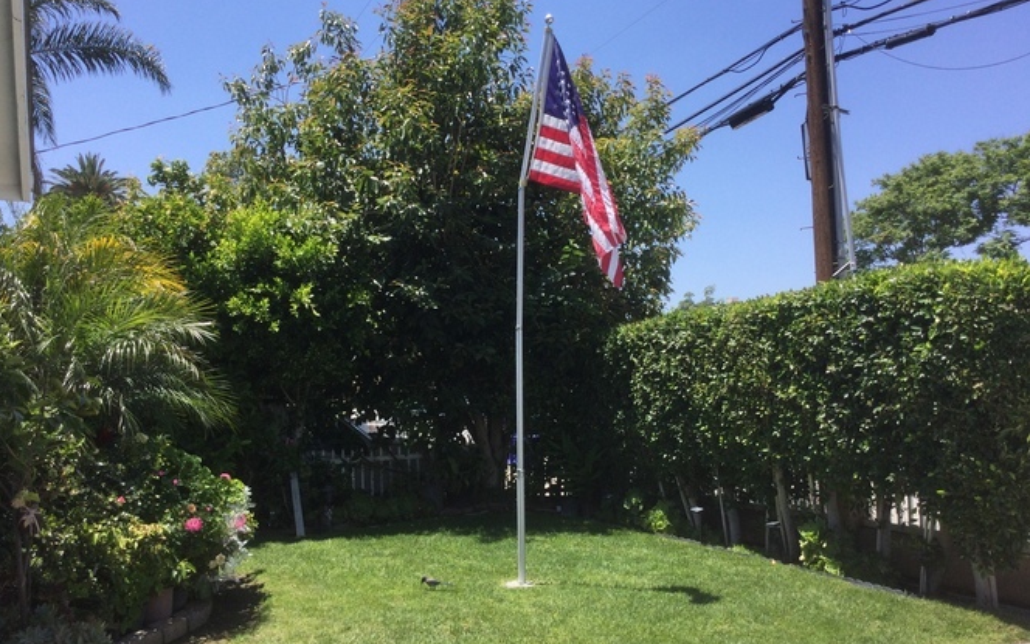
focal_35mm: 33
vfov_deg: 38.3
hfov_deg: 58.1
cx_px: 514
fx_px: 926
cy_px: 352
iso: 25
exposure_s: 1/799
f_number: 2.4
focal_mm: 3.3
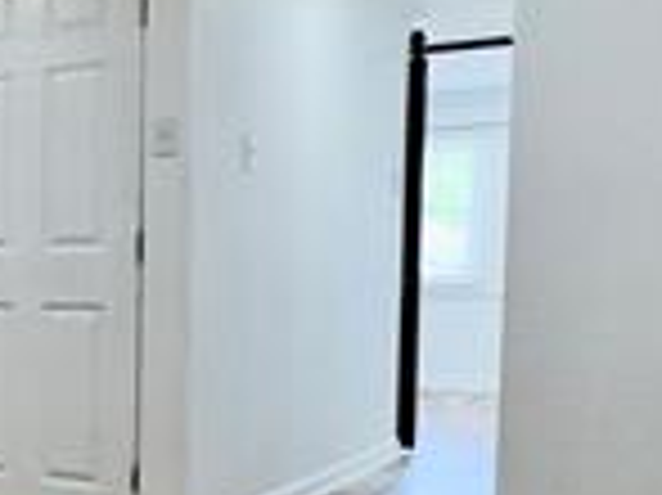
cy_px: 333
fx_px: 1166
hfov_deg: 24.8
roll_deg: -0.4
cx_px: -320
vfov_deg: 23.9
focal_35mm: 61
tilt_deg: -2.8
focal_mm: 2.22
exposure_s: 1/120
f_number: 2.2
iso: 125
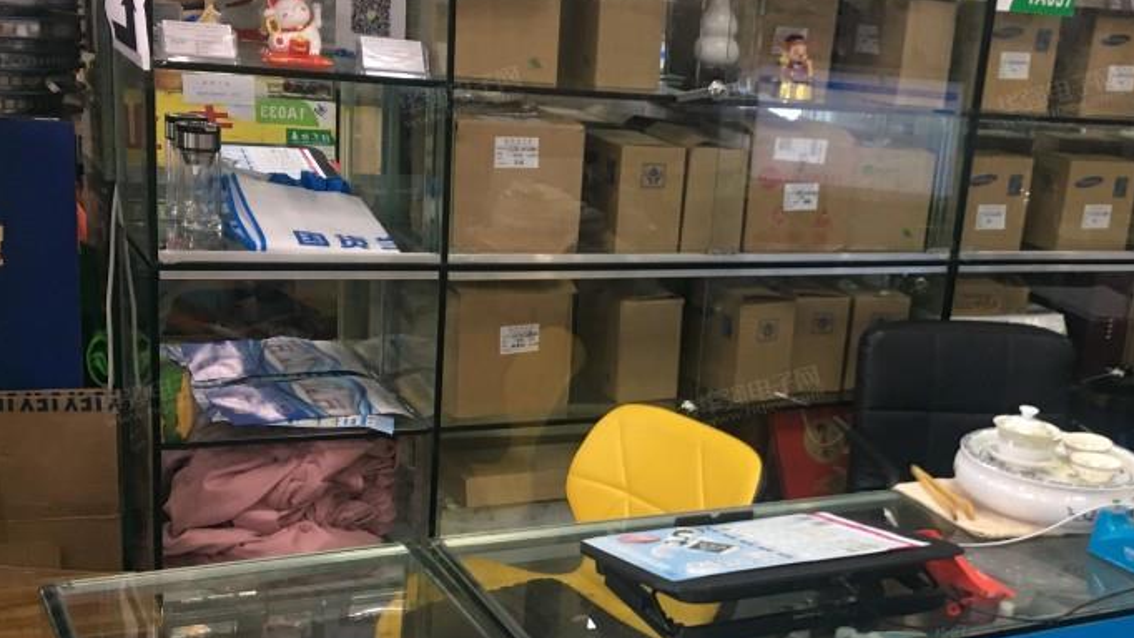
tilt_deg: -16.9
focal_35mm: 50
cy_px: 395
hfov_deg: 40.8
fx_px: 1504
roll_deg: -6.6
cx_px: 760
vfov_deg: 23.9
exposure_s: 1/33
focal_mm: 4.15
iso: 160
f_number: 2.2
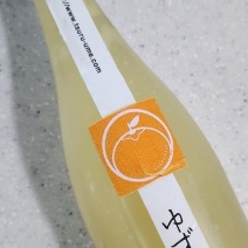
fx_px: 389
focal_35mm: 48
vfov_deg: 35.4
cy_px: 126
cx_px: 140
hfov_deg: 35.3
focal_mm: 5
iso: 250
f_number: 1.8
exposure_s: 1/120
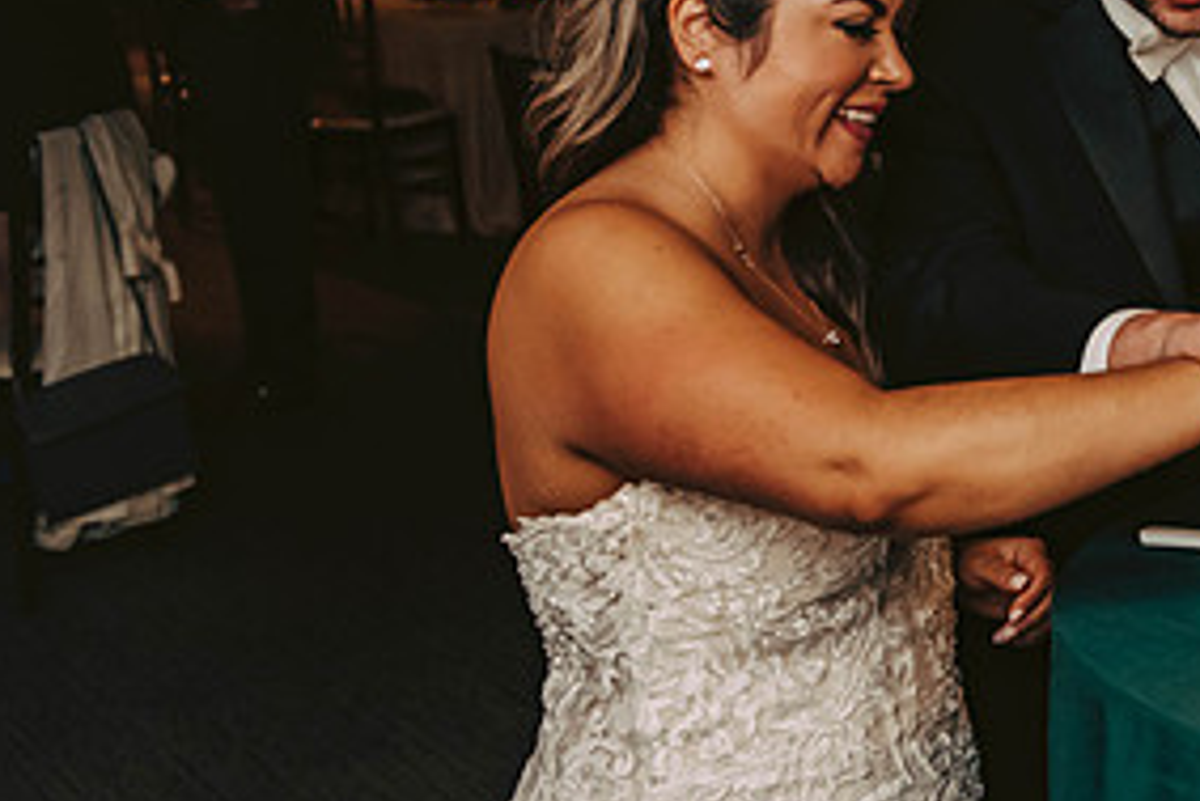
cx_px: 1204
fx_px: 2601
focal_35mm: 78
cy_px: 150
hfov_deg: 24.7
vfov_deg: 17.4
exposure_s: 1/200
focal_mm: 38
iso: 2000
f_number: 3.5
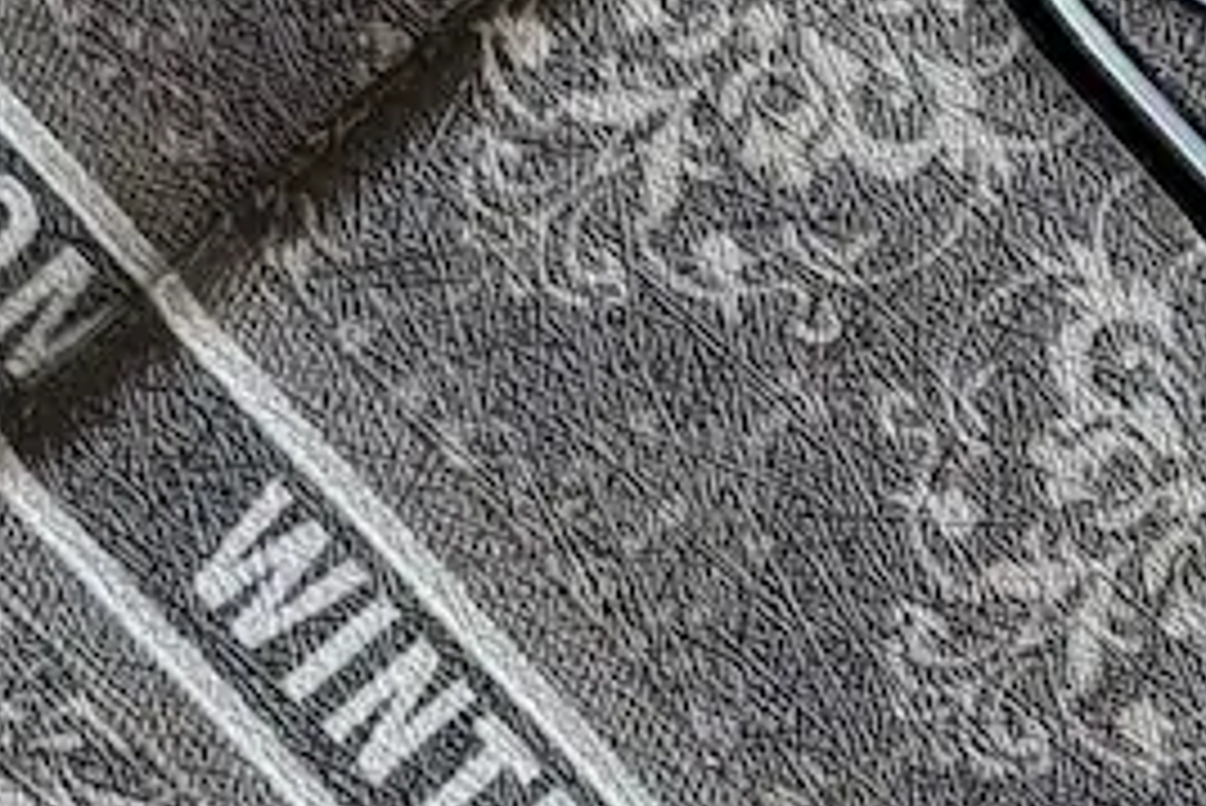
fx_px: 7977
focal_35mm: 238
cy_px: 378
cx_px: 1372
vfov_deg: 5.8
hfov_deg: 8.6
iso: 64
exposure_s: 1/362
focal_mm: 6.76
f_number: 1.78
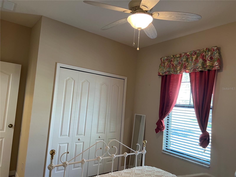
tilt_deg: +3.9
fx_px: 177
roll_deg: -3.9
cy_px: 88
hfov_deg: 67.3
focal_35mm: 26
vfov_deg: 53.1
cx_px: 118
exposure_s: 1/60
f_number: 1.5
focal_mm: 5.7
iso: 125
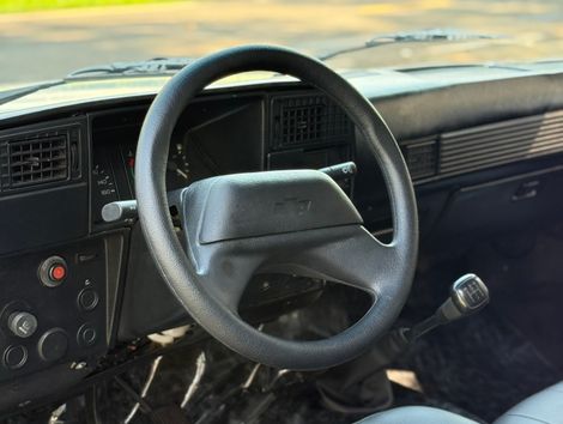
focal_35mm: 48
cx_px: 282
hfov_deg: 39.6
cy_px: 212
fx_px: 782
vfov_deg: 30.3
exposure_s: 1/104
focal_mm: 6.76
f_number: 1.78
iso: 200
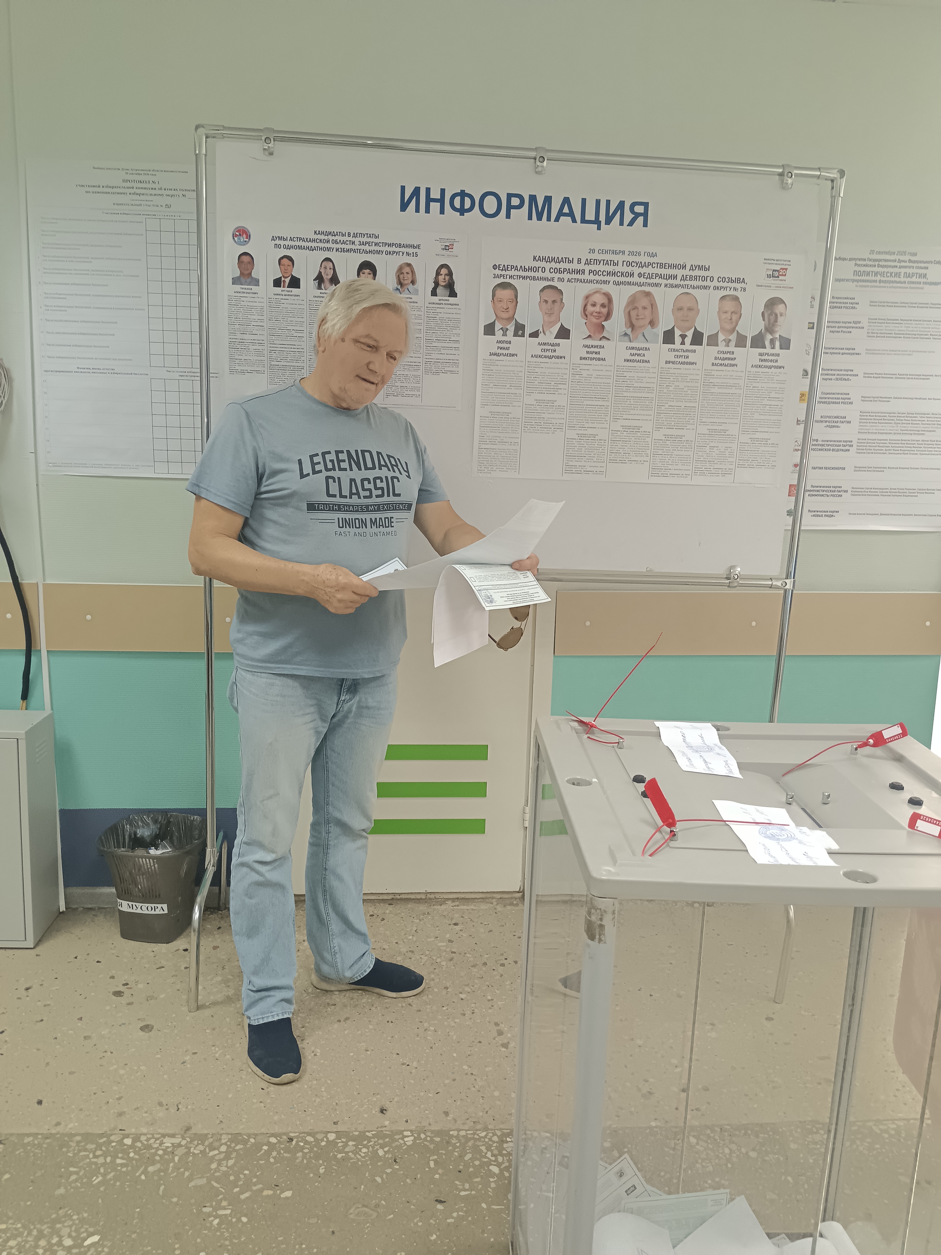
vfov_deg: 65.3
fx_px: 979
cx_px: 470
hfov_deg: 51.4
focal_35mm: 27
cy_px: 628
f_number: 1.9
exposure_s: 1/33.3
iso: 737
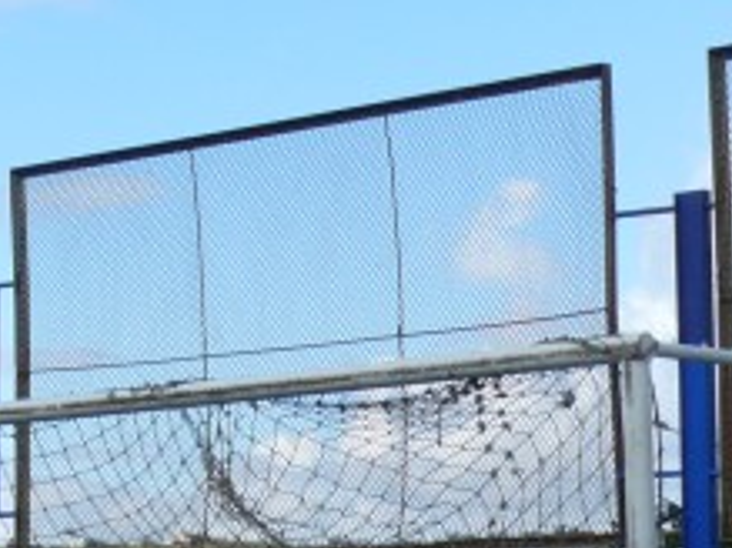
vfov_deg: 9.4
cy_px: 645
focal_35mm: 156
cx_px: 10
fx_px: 3297
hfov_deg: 12.5
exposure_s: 1/400
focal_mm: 10.1
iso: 100
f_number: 5.6
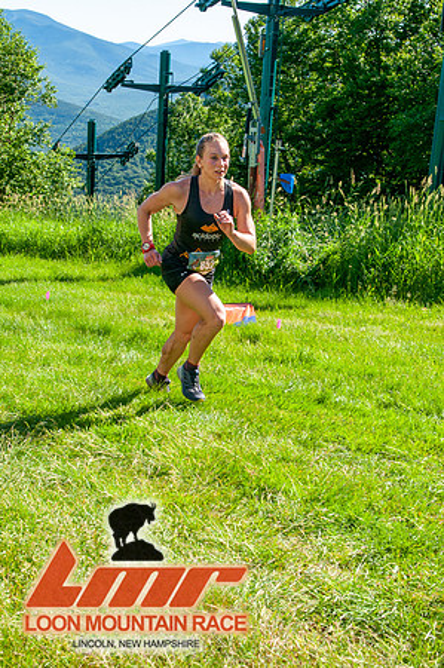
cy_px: 334
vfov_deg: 38.9
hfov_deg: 26.4
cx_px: 222
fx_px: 946
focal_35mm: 51
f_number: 8
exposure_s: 1/320
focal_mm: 34
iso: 200
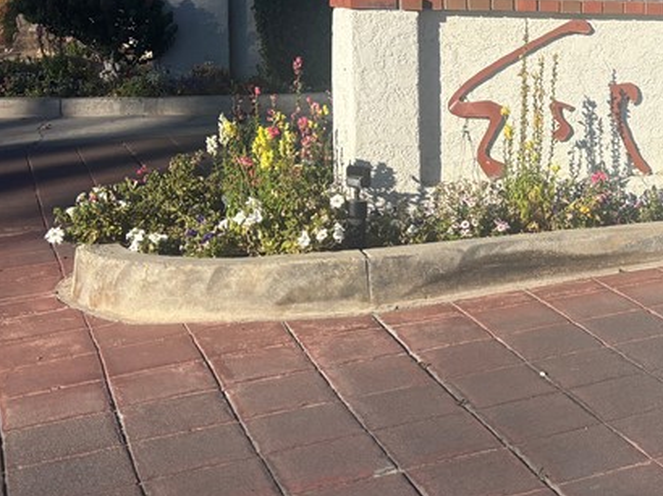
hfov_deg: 27.4
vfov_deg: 22.4
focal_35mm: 65
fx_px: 1244
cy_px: 141
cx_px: 721
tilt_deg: -7.6
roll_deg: -1.8
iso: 50
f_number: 1.6
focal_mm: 5.96
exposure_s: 1/3937
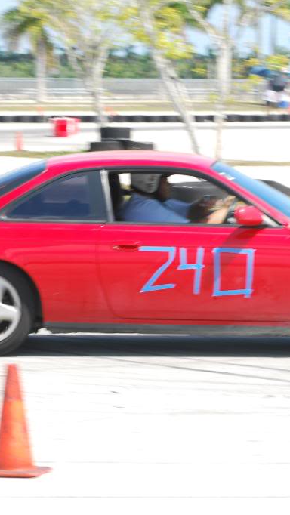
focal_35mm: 236
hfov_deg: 5.1
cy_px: 257
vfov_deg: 9.1
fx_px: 3224
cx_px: 258
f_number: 11
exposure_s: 1/100
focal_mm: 100
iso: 200
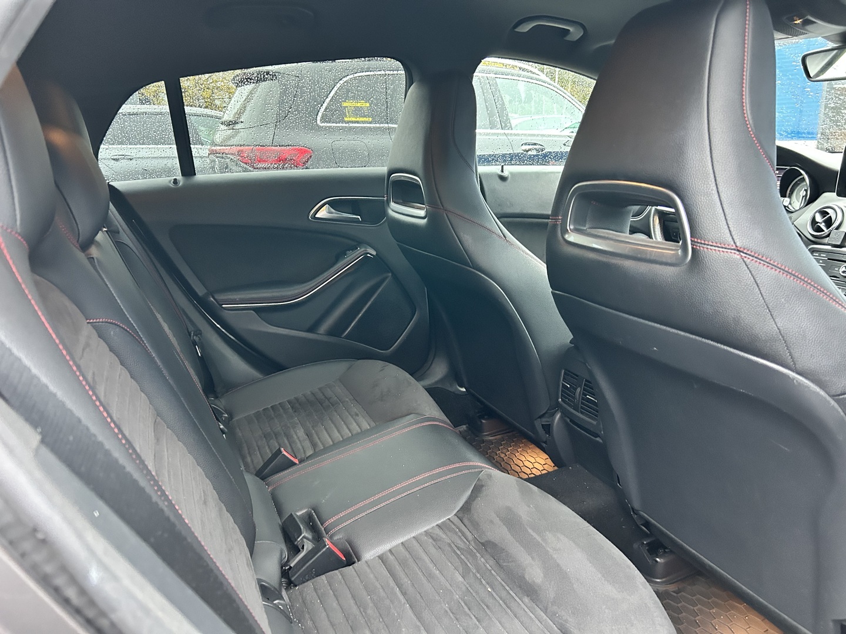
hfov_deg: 67.3
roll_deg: +2.8
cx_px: 423
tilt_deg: -16.2
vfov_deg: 53.1
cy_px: 317
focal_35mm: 26
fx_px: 635
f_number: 1.5
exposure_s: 1/58
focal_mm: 5.7
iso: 500
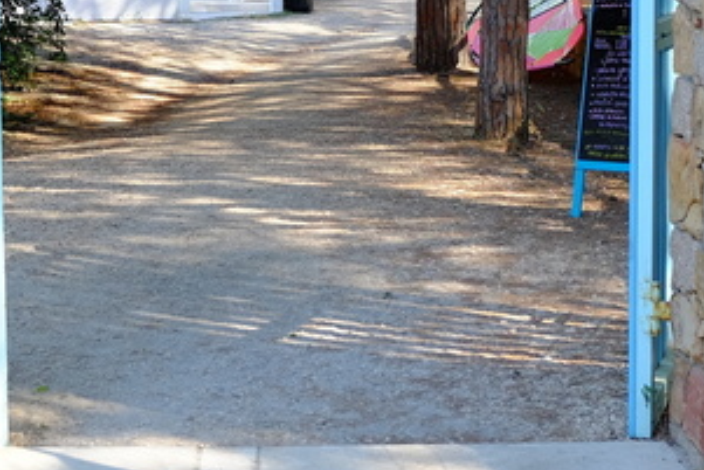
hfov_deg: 21.9
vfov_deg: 14.6
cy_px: 36
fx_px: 1819
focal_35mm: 93
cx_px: 283
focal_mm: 23
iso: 400
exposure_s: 1/170
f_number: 4
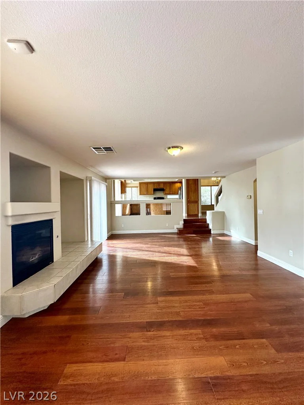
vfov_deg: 102.1
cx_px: 152
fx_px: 164
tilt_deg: +0.4
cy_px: 202
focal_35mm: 14
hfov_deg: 85.7
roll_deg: +1.4
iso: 200
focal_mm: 2.22
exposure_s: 1/120
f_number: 2.2
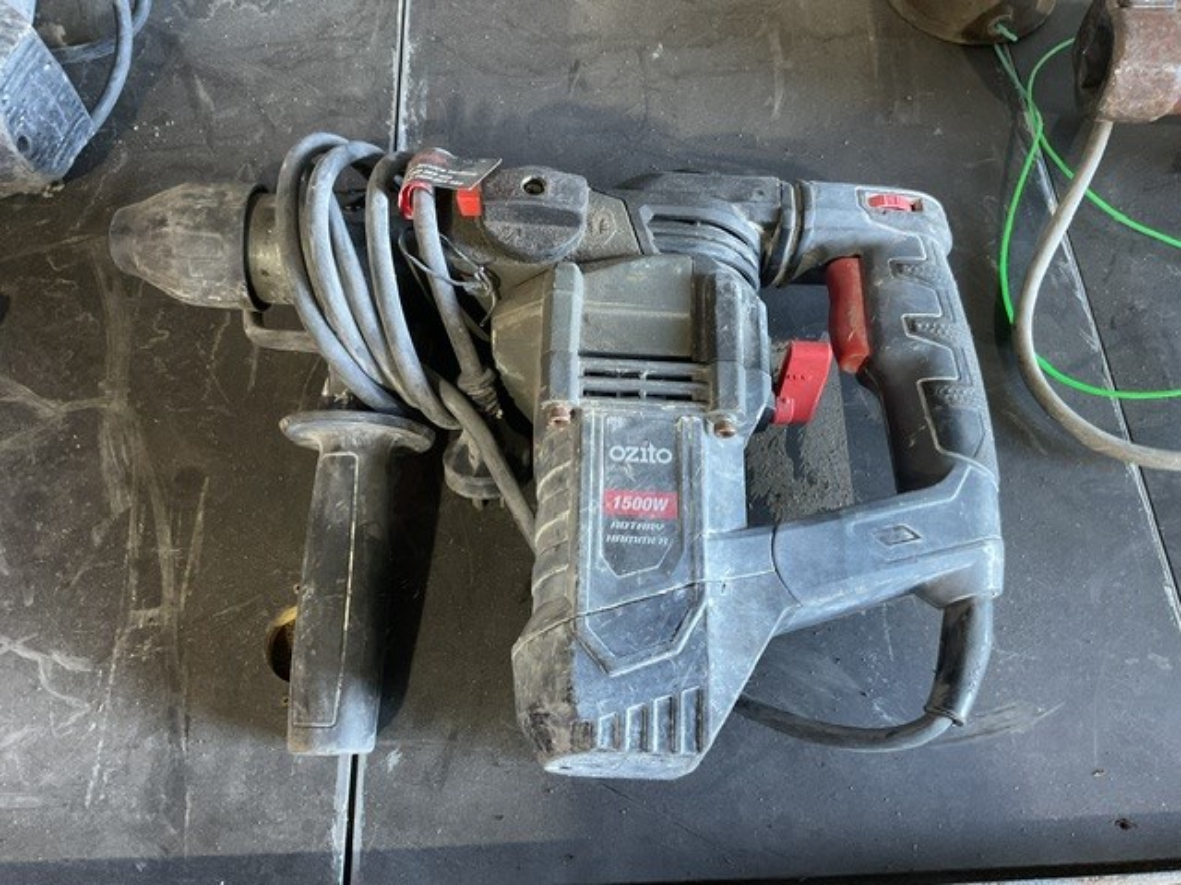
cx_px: 590
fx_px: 989
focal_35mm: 29
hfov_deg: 61.7
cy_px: 442
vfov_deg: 48.2
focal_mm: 3
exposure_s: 1/33
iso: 200
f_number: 1.8
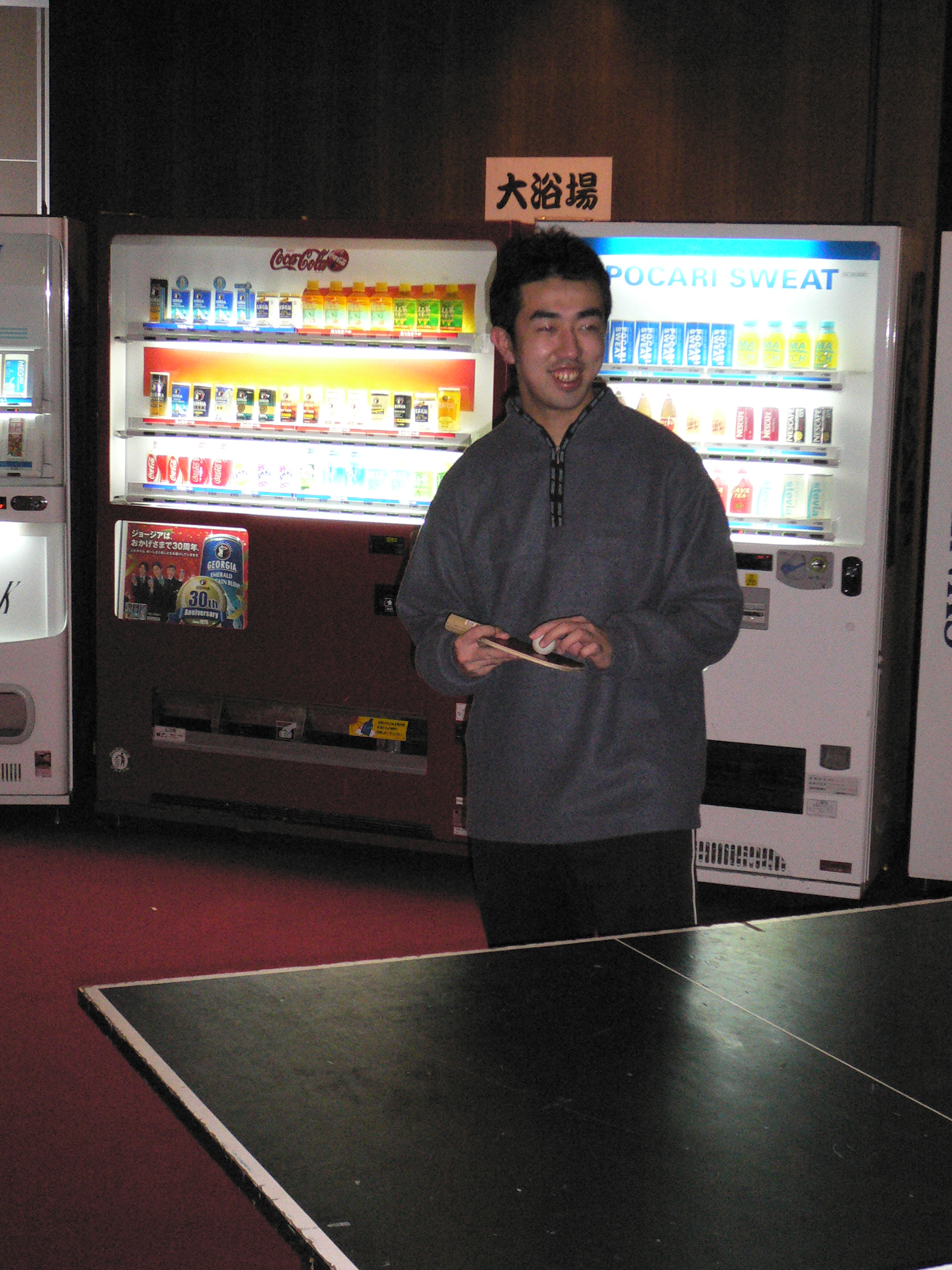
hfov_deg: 24.0
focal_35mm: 61
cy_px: 635
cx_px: 476
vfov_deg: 31.7
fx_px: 2237
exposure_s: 1/60
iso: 400
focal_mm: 10.1
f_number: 3.8
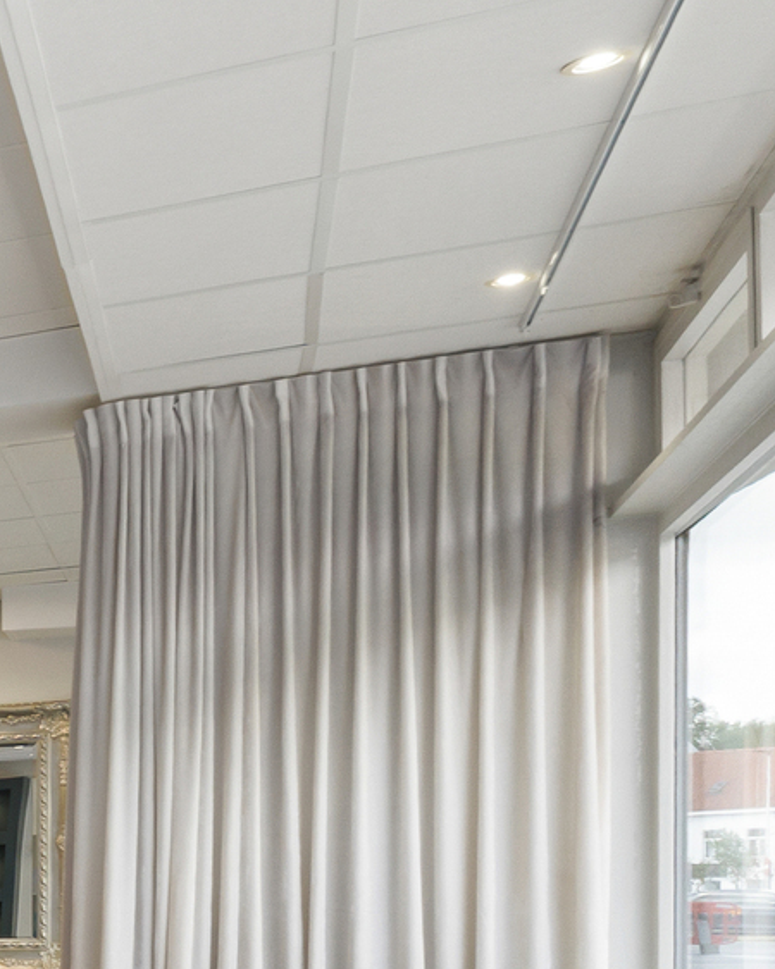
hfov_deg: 13.8
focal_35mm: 64
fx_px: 1836
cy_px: 935
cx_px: -1214
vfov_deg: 28.1
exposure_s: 1/3
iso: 250
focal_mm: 16
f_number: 11
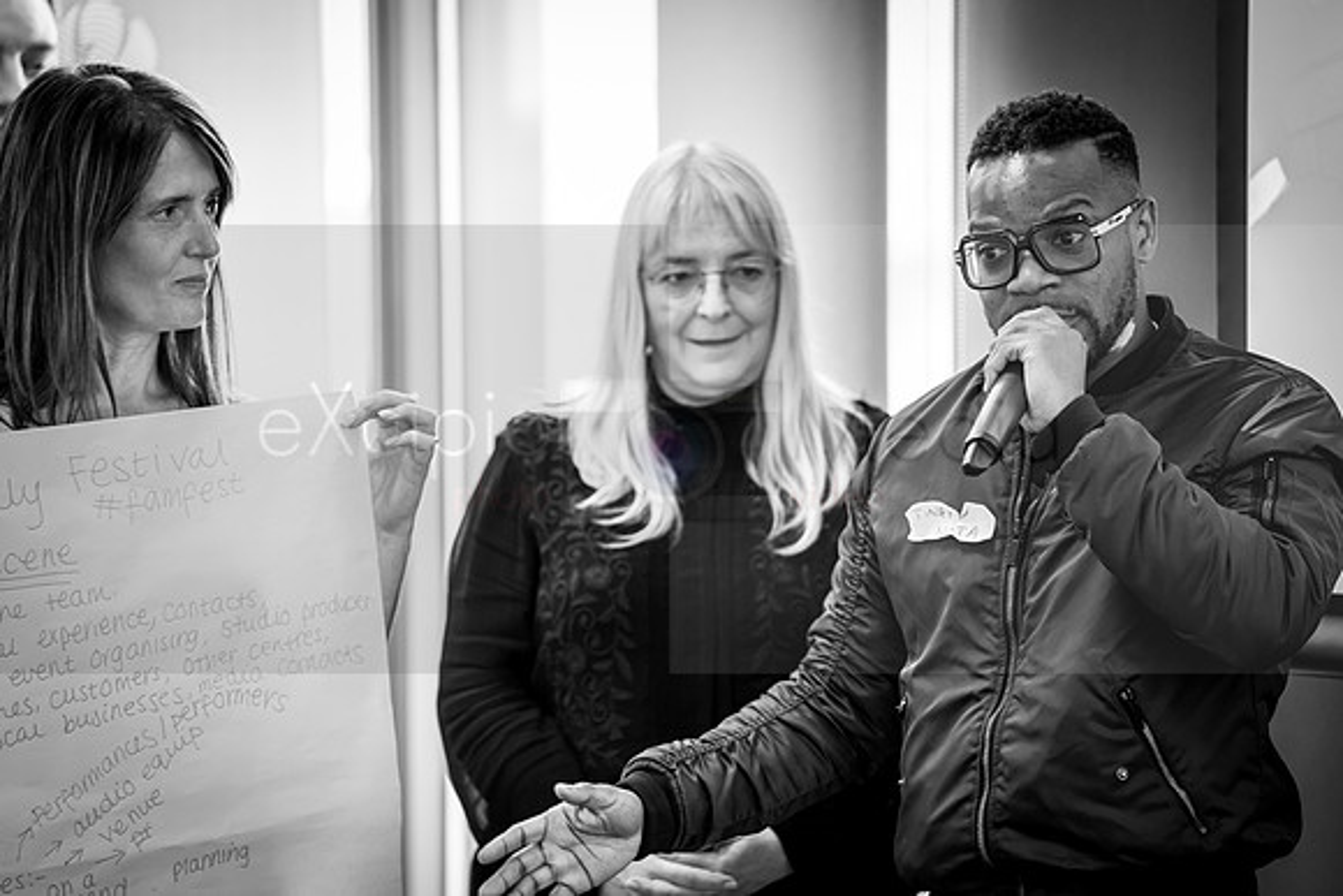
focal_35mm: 219
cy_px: 481
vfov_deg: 6.3
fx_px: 8155
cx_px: 699
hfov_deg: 9.4
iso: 800
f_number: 2.8
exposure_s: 1/125
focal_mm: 200
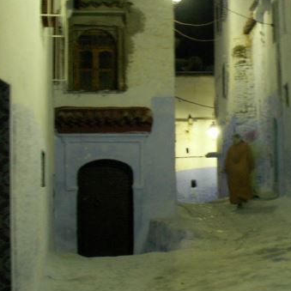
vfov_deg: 24.6
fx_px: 666
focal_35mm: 70
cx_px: 239
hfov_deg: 24.2
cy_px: 131
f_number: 2.8
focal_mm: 5.86
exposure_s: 1/3
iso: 160
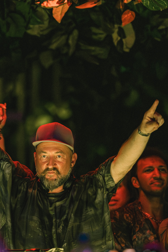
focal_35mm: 304
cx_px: 60
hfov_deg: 4.5
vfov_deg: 6.8
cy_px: 170
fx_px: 2128
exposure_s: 1/500
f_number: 1.8
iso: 8000
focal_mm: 135
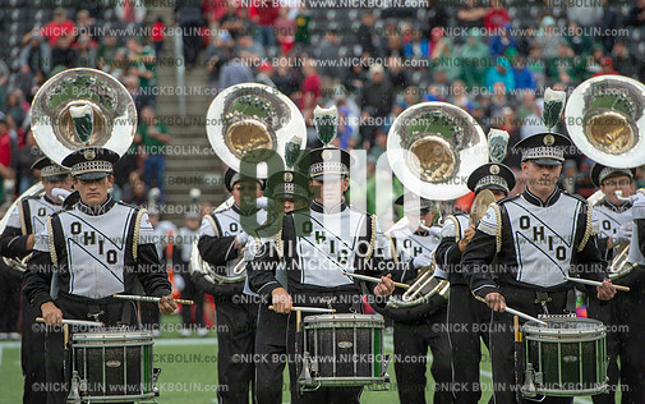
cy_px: 210
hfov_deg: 9.0
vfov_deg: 5.6
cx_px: 330
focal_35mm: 234
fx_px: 4115
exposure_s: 1/500
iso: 400
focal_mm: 200
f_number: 4
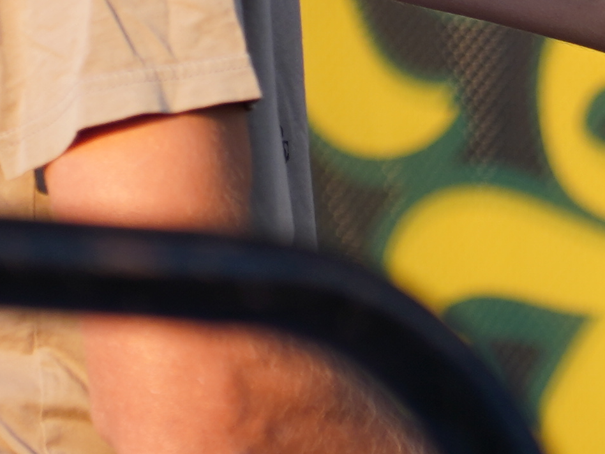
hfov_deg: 3.1
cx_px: 626
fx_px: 11168
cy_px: -627
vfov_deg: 2.3
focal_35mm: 639
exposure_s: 1/160
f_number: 4
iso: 200
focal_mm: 105
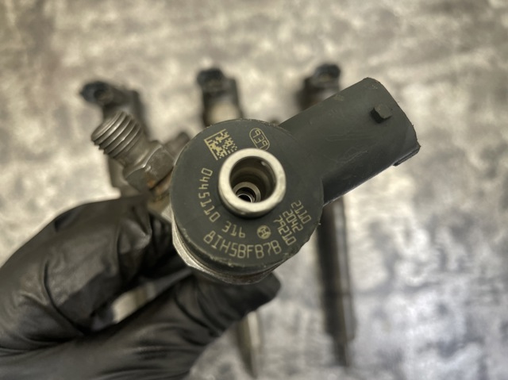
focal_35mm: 26
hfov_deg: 67.3
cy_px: 190
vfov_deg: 53.0
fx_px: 381
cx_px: 254
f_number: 1.6
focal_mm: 4.2
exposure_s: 1/121
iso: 125
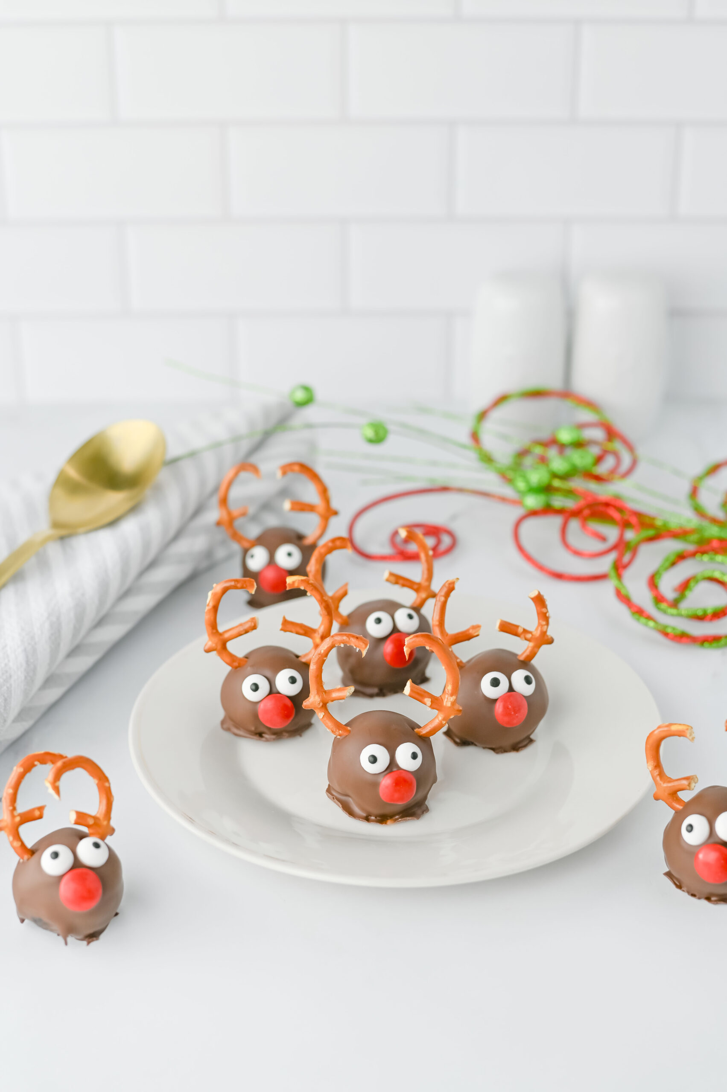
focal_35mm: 50
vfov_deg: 39.6
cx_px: 364
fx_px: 1517
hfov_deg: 27.0
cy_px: 546
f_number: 4.5
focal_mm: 50
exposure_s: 1/100
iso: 125
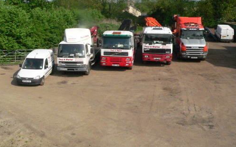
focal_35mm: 39
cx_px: 118
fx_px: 251
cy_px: 58
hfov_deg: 50.4
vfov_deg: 32.7
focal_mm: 6
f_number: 7.3
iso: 400
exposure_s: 1/1300
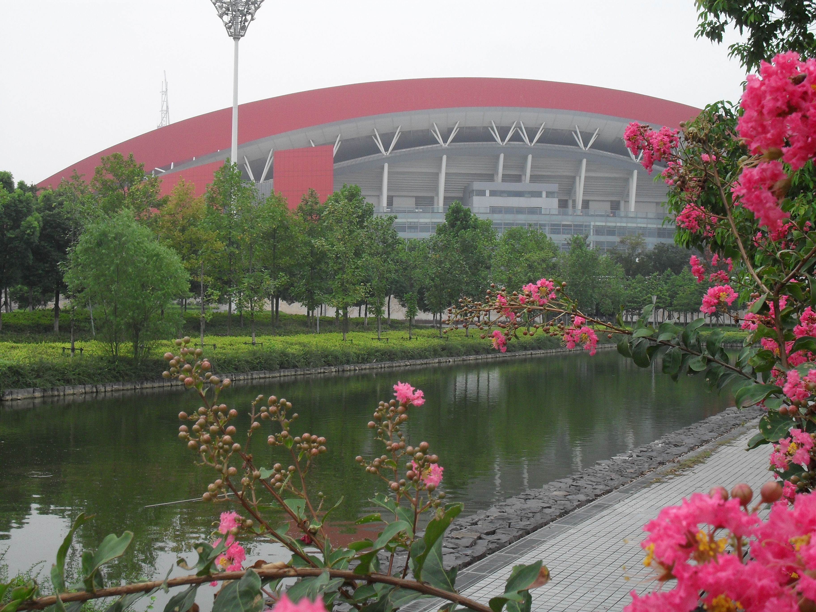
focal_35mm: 49
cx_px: 408
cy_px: 306
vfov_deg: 29.7
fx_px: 1155
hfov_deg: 38.9
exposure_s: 1/125
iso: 100
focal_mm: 8.7
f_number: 10
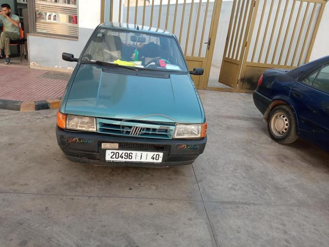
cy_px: 124
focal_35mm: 27
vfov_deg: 51.4
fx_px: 257
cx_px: 164
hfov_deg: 65.3
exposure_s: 1/100
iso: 171
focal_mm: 3.79
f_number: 2.2
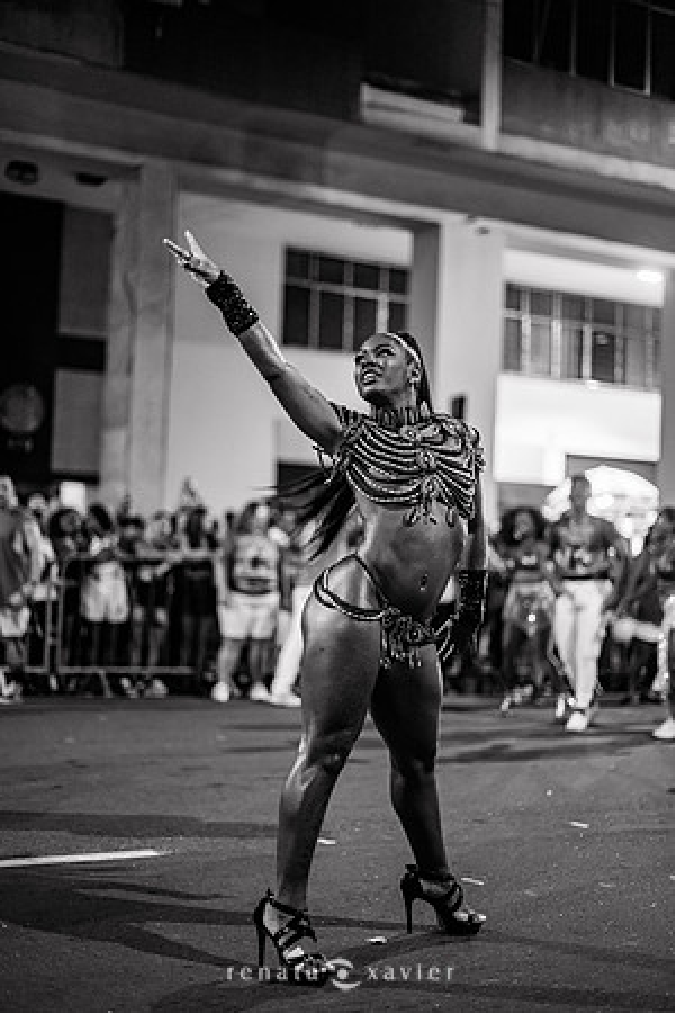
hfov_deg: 27.0
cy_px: 506
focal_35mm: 50
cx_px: 338
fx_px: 1406
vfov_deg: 39.6
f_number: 1.4
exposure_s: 1/250
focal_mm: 50
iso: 1600
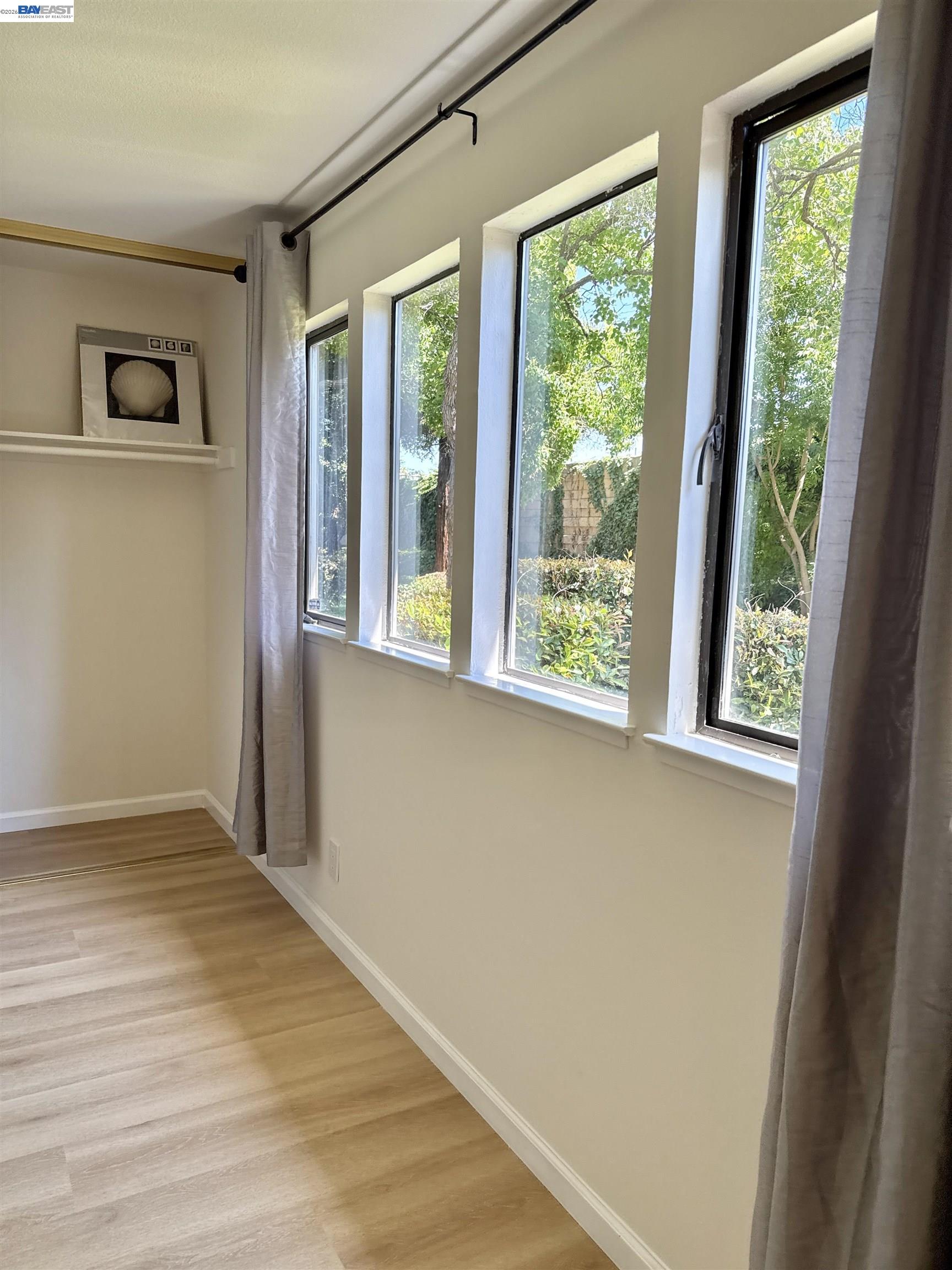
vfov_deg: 71.6
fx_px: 880
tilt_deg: -7.7
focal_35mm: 24
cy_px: 635
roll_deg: -2.2
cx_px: 476
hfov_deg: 56.8
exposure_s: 1/240
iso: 100
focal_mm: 6.76
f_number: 1.78
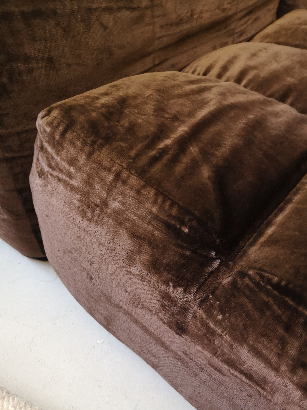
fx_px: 319
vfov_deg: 65.3
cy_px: 205
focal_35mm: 27
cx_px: 154
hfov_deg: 51.4
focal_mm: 3.95
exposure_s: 1/33.3
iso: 250
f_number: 1.8
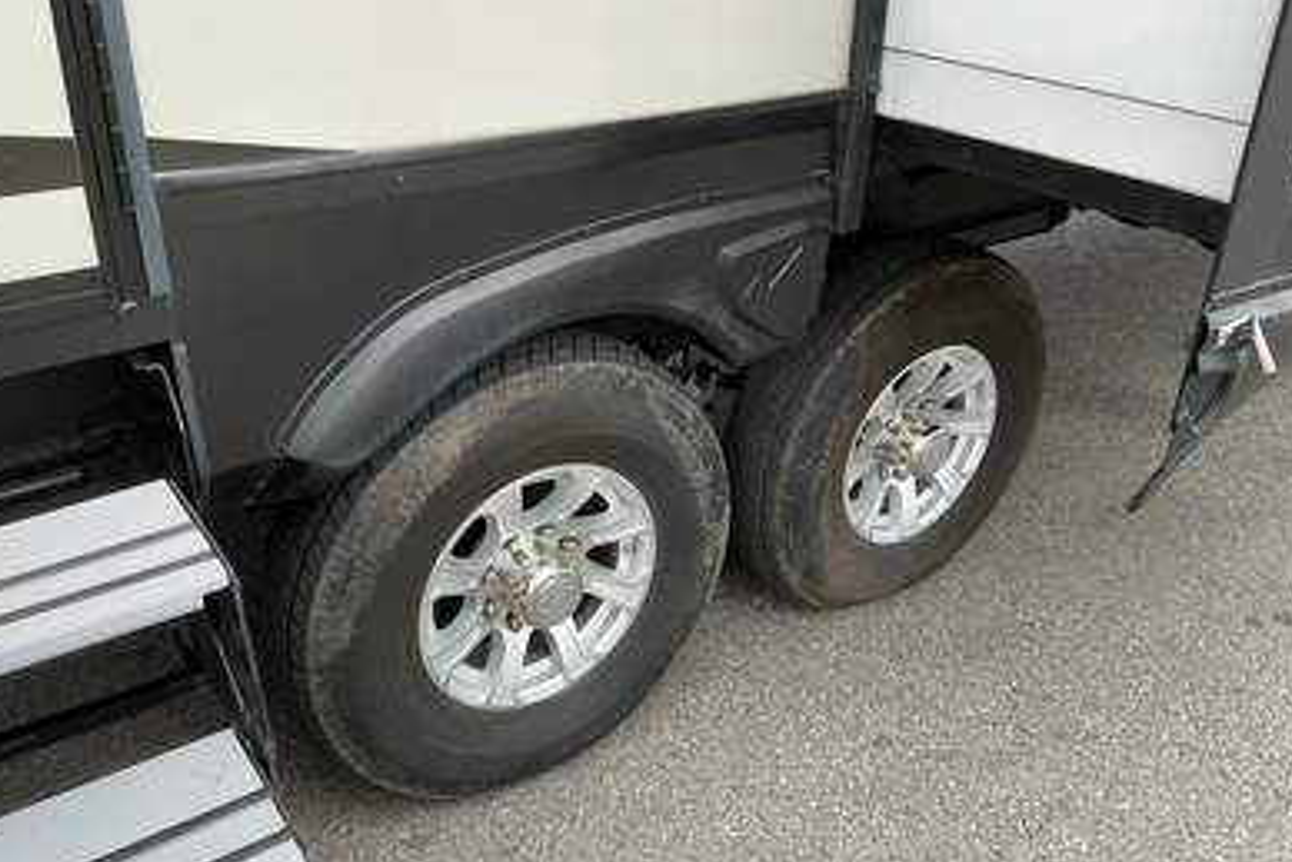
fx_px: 1077
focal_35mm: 30
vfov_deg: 43.6
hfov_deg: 61.9
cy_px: 436
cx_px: 643
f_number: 1.8
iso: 25
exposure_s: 1/122
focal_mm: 3
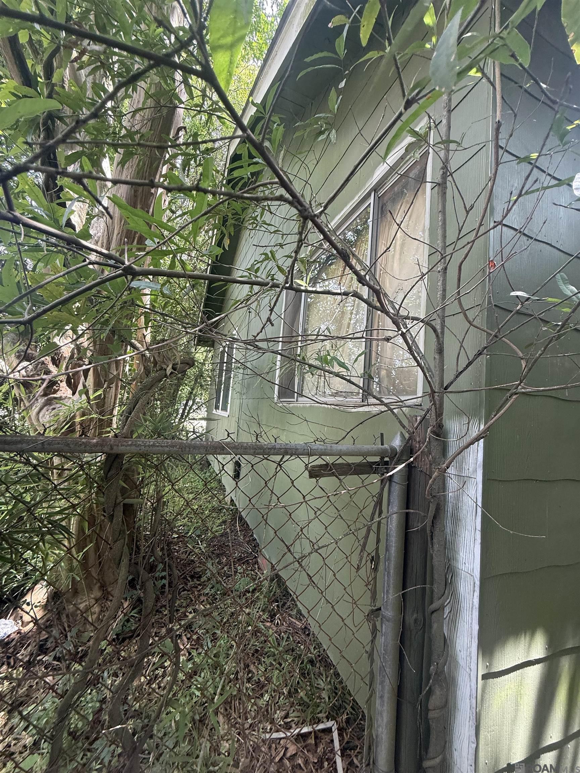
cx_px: 290
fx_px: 313
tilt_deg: +6.1
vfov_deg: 102.1
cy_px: 386
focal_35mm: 14
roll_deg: -5.8
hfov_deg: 85.7
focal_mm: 2.22
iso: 100
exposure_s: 1/99
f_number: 2.2
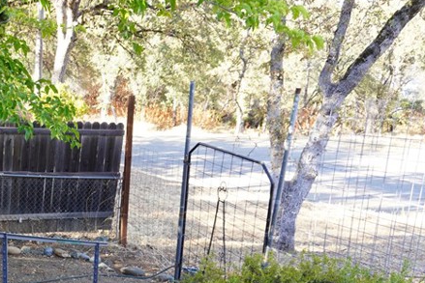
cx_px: -37
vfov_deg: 23.7
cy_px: 246
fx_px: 661
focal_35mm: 56
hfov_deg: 31.7
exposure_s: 1/60
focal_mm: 16
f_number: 4
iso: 125
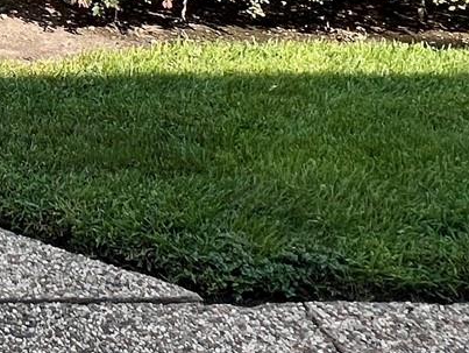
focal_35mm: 66
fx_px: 895
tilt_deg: +0.0
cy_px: -295
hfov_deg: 22.8
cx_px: -269
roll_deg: -0.6
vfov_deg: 17.7
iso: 32
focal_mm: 1.57
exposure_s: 1/803
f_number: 1.8
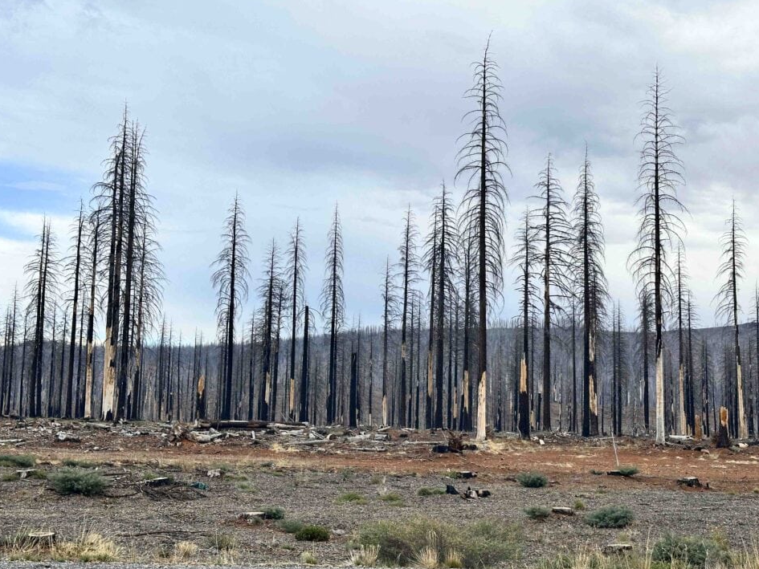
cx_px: 402
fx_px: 1140
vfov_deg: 28.0
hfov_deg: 36.8
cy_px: 276
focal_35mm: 52
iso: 64
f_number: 1.78
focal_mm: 6.86
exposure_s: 1/1695
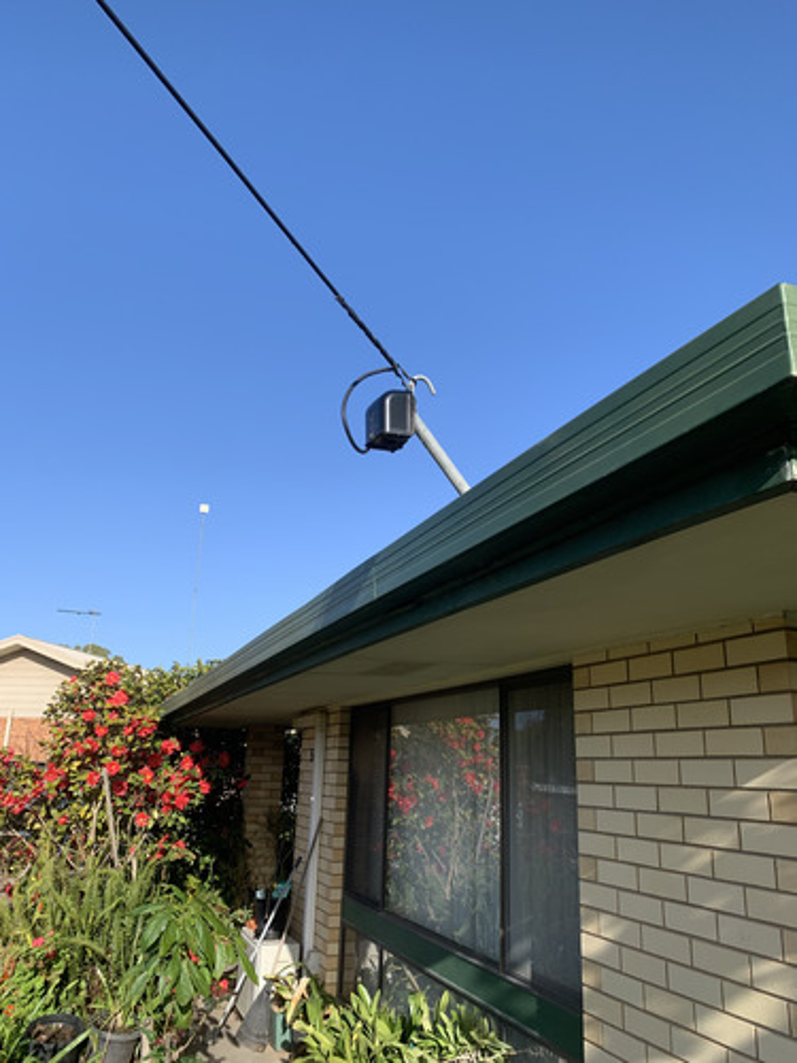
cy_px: 532
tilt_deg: +15.4
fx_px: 798
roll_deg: -2.6
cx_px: 398
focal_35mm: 26
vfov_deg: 67.3
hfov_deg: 53.1
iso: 25
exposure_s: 1/1235
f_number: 1.8
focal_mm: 4.25
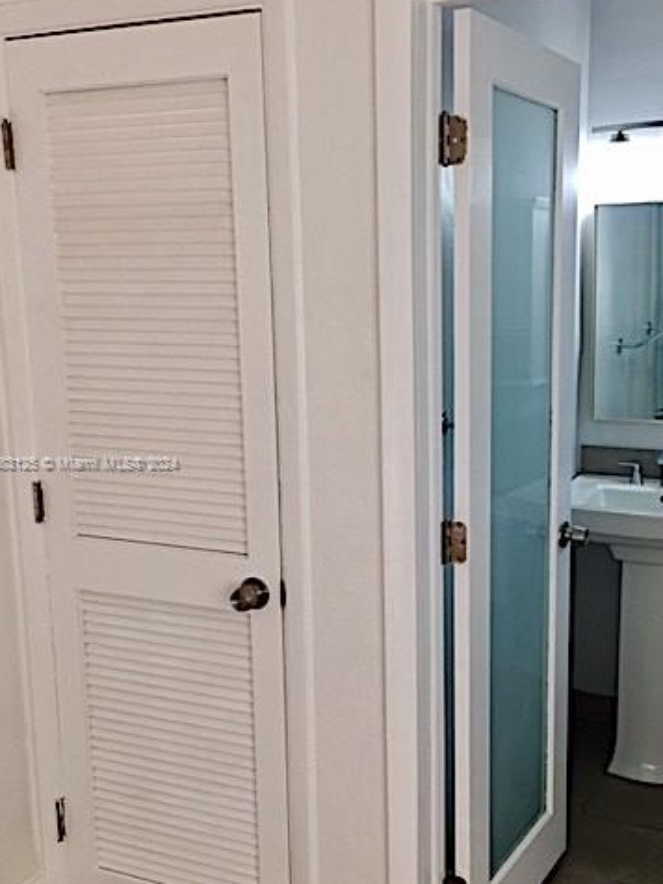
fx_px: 996
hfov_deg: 36.6
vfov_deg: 47.8
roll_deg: +0.8
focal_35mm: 39
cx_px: 410
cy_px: 464
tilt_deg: -10.3
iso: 32
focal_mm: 4.15
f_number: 2.2
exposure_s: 1/60
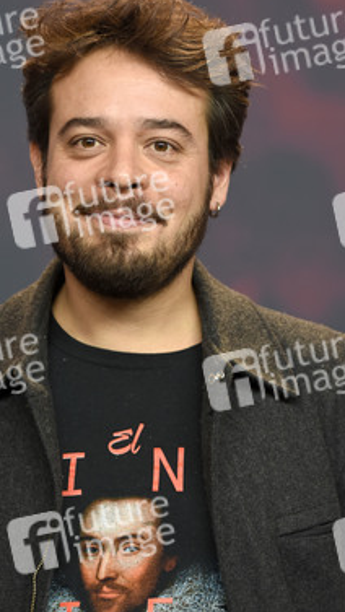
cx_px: 138
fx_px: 2711
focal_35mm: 167
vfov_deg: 12.9
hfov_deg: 7.3
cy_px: 291
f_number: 3.5
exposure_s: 1/250
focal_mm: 100
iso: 640
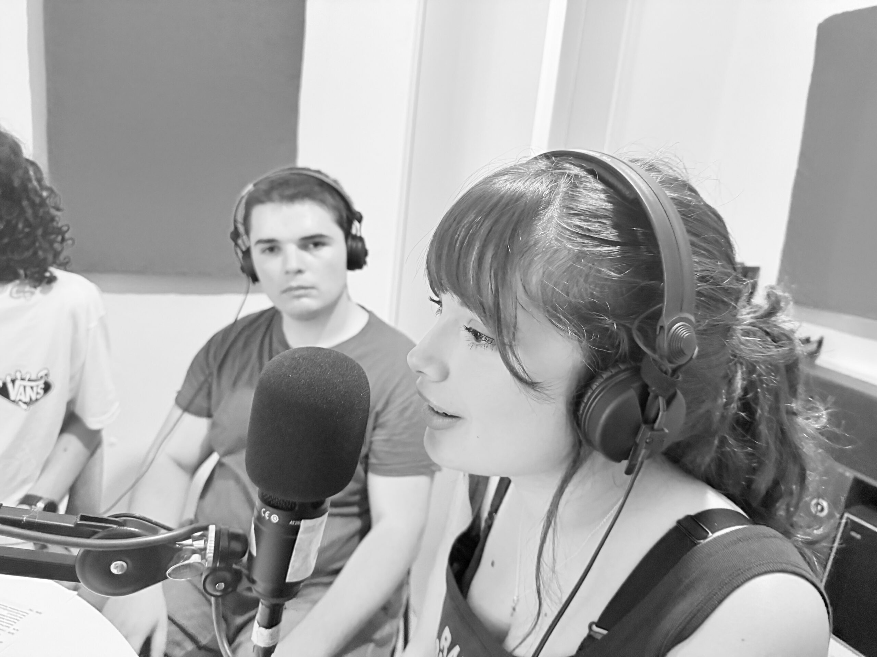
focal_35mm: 24
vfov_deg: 56.8
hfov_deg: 71.6
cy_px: 328
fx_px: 608
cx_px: 438
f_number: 1.78
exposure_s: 1/25
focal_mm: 6.76
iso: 800
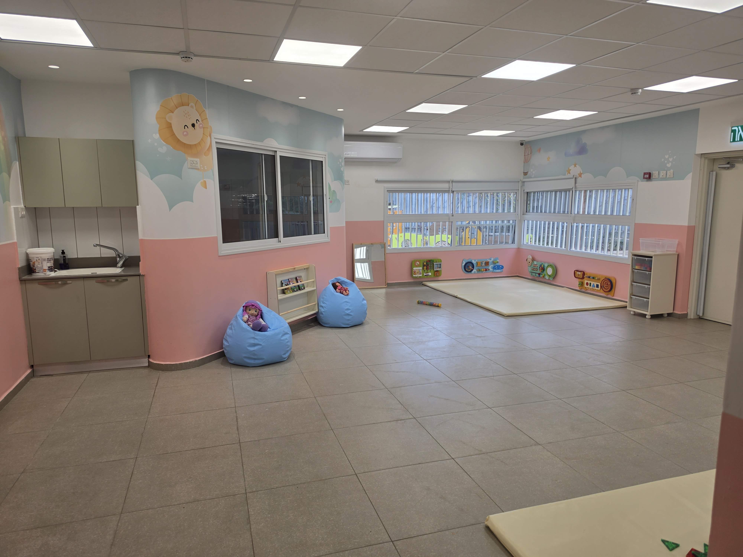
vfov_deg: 58.9
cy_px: 278
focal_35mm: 23
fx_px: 494
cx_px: 372
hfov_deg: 73.9
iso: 20
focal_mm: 6.5
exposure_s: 1/180
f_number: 1.4
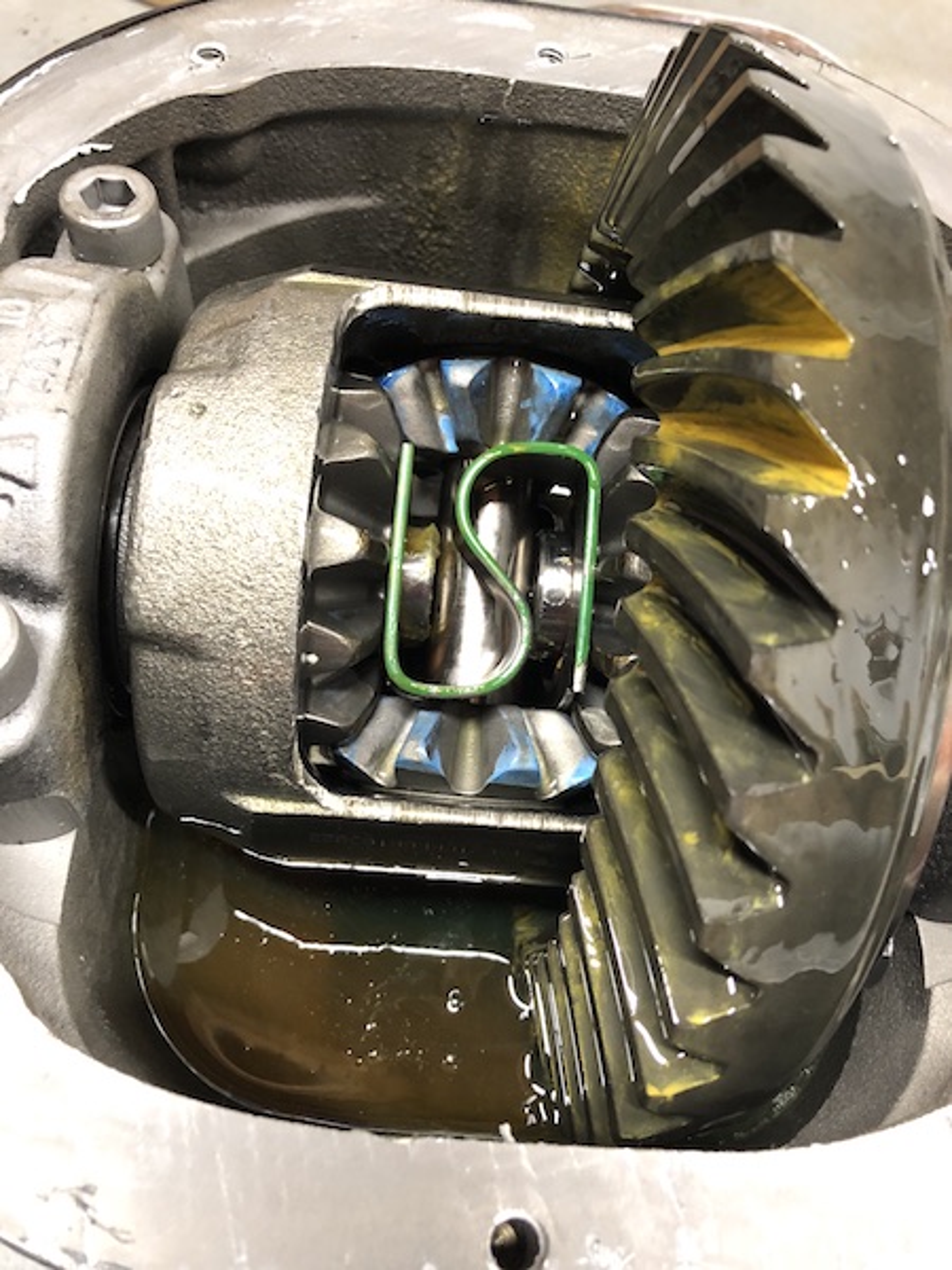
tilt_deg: -61.4
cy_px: 635
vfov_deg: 63.4
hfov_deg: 49.7
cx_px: 476
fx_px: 1027
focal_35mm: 28
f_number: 1.8
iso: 80
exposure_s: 1/7
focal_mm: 4
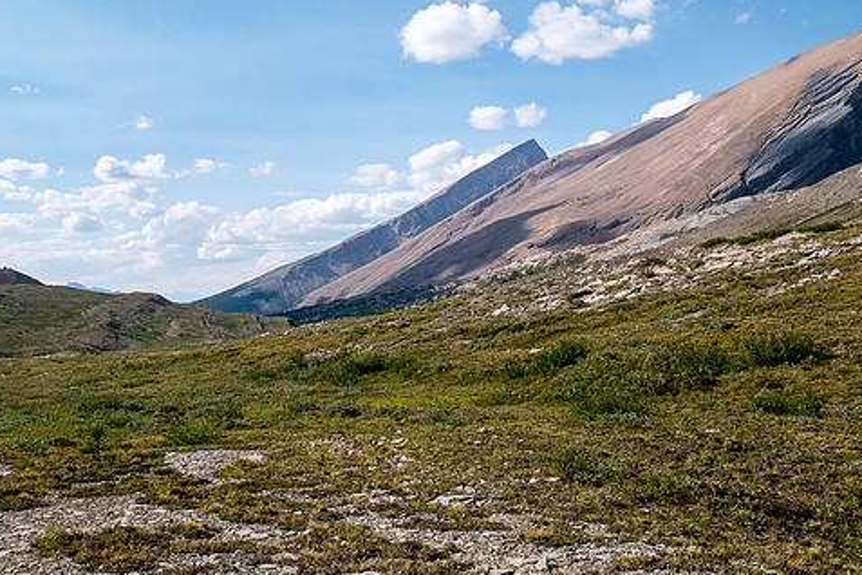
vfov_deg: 31.2
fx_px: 1030
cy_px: 272
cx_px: 445
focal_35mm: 43
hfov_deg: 45.4
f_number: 8
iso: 200
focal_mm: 17
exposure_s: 1/320
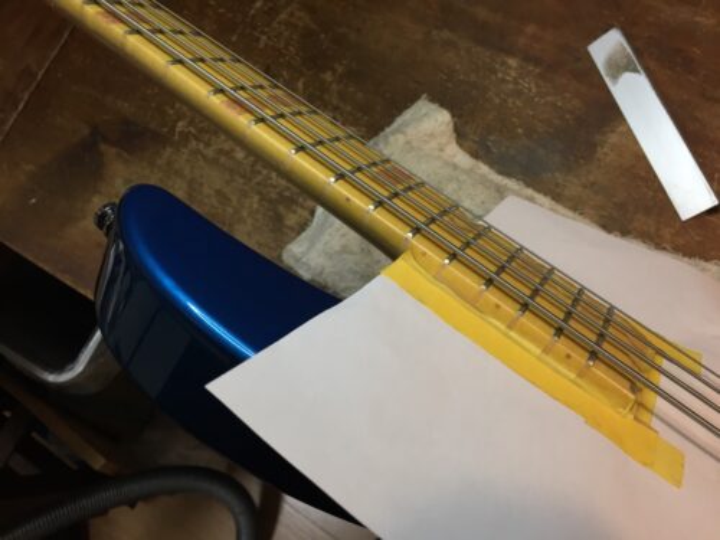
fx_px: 603
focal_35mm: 29
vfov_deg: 48.2
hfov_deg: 61.7
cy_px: 270
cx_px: 360
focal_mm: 4.15
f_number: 2.2
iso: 32
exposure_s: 1/30
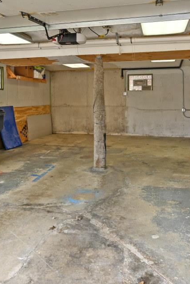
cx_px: 102
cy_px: 100
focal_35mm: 33
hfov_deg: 39.9
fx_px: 261
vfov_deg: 56.3
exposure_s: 1/125
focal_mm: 14
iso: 200
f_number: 5.6
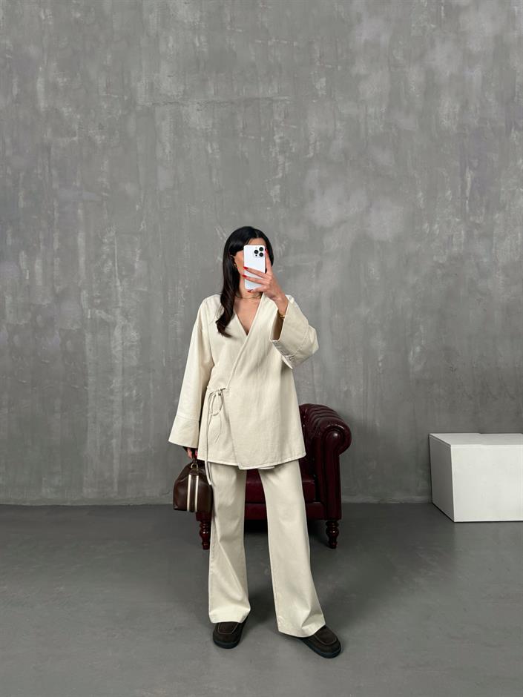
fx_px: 483
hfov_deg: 56.8
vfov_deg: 71.6
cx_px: 262
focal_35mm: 24
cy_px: 348
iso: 125
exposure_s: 1/121
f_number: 1.78
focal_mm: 6.76
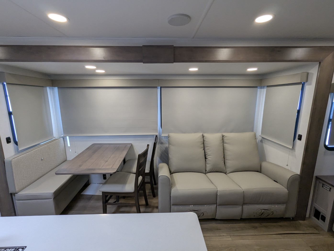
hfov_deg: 94.4
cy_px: 126
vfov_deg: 78.2
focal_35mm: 16
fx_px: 155
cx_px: 167
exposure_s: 1/123
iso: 145
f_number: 2.2
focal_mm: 2.35
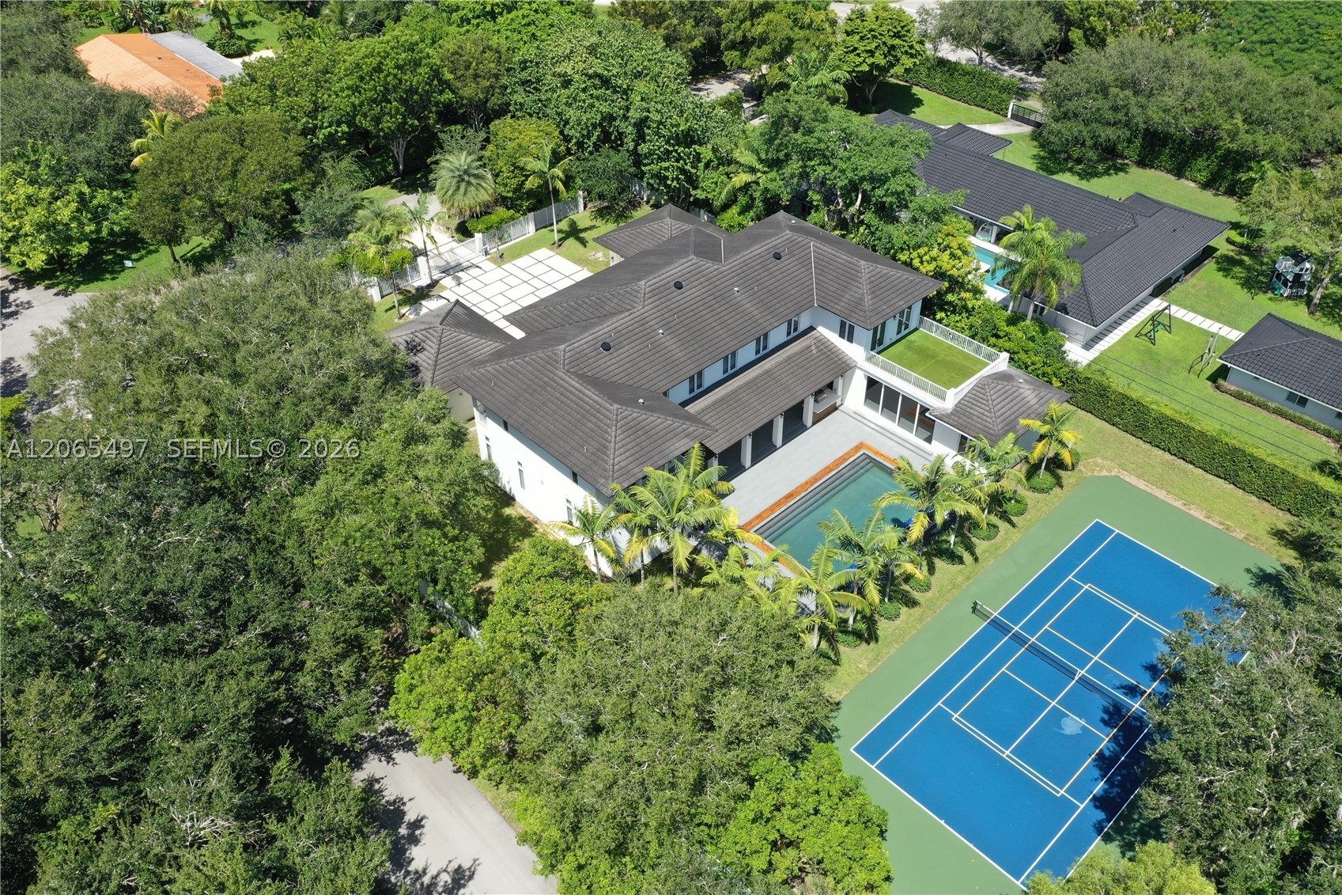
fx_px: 1044
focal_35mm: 28
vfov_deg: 46.4
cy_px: 448
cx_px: 671
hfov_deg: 65.5
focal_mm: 10.26
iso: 100
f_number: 5.6
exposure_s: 1/320
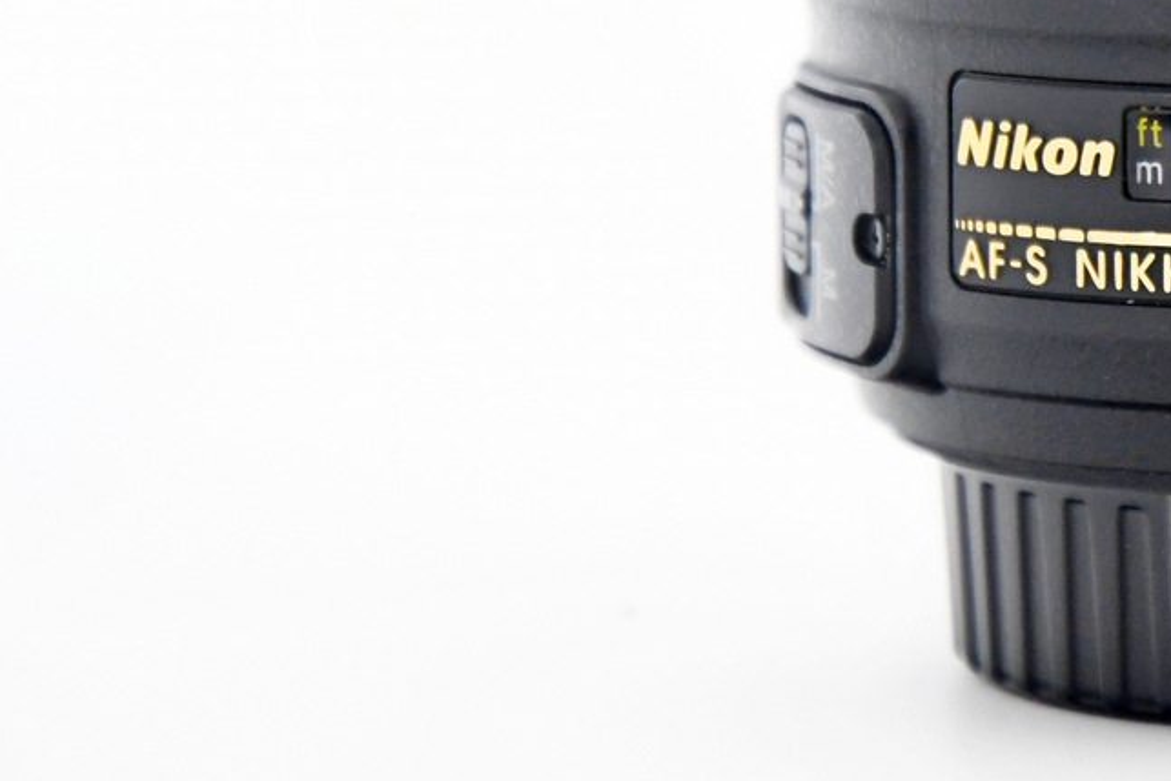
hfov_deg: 7.3
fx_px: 9109
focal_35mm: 280
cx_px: 1291
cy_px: 7
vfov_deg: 4.9
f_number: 4
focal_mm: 80
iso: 2000
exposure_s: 1/1000
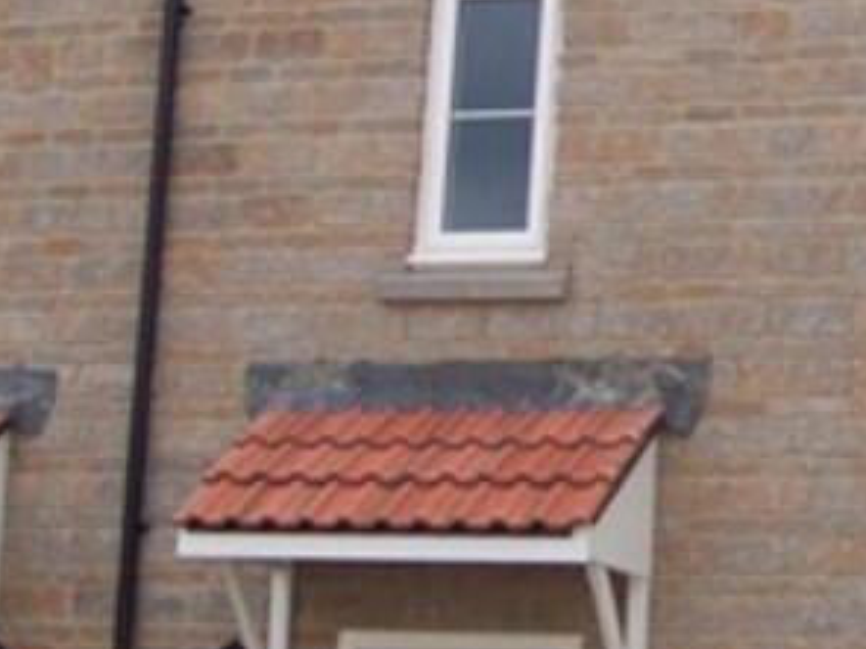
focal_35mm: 125
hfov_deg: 15.5
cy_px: 270
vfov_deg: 11.8
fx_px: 3126
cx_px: 831
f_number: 2.8
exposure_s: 1/400
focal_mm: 5.85
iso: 64
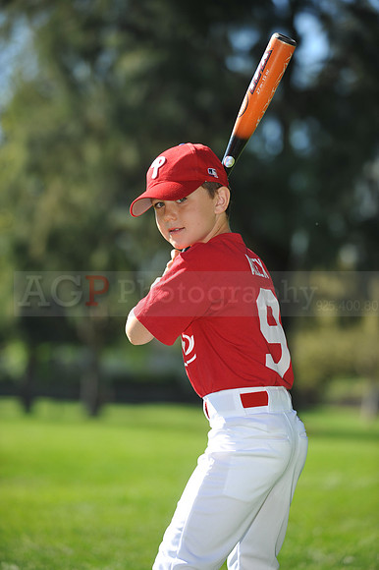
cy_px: 285
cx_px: 190
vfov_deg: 14.2
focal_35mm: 145
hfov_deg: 9.5
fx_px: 2292
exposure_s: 1/1000
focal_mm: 145
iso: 200
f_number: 4
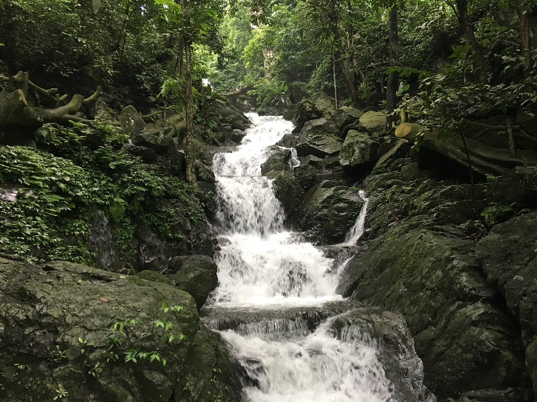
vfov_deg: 48.2
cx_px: 268
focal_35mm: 29
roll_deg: +3.9
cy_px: 201
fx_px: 450
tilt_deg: +9.3
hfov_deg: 61.7
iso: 40
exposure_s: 1/17
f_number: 2.2
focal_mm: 4.15
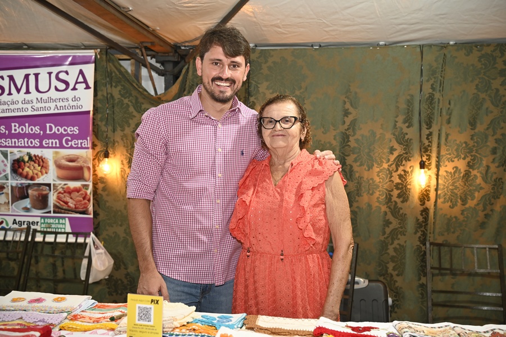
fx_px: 590
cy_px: 168
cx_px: 253
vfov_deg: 31.9
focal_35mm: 42
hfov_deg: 46.4
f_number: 4
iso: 1250
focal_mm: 42
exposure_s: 1/60
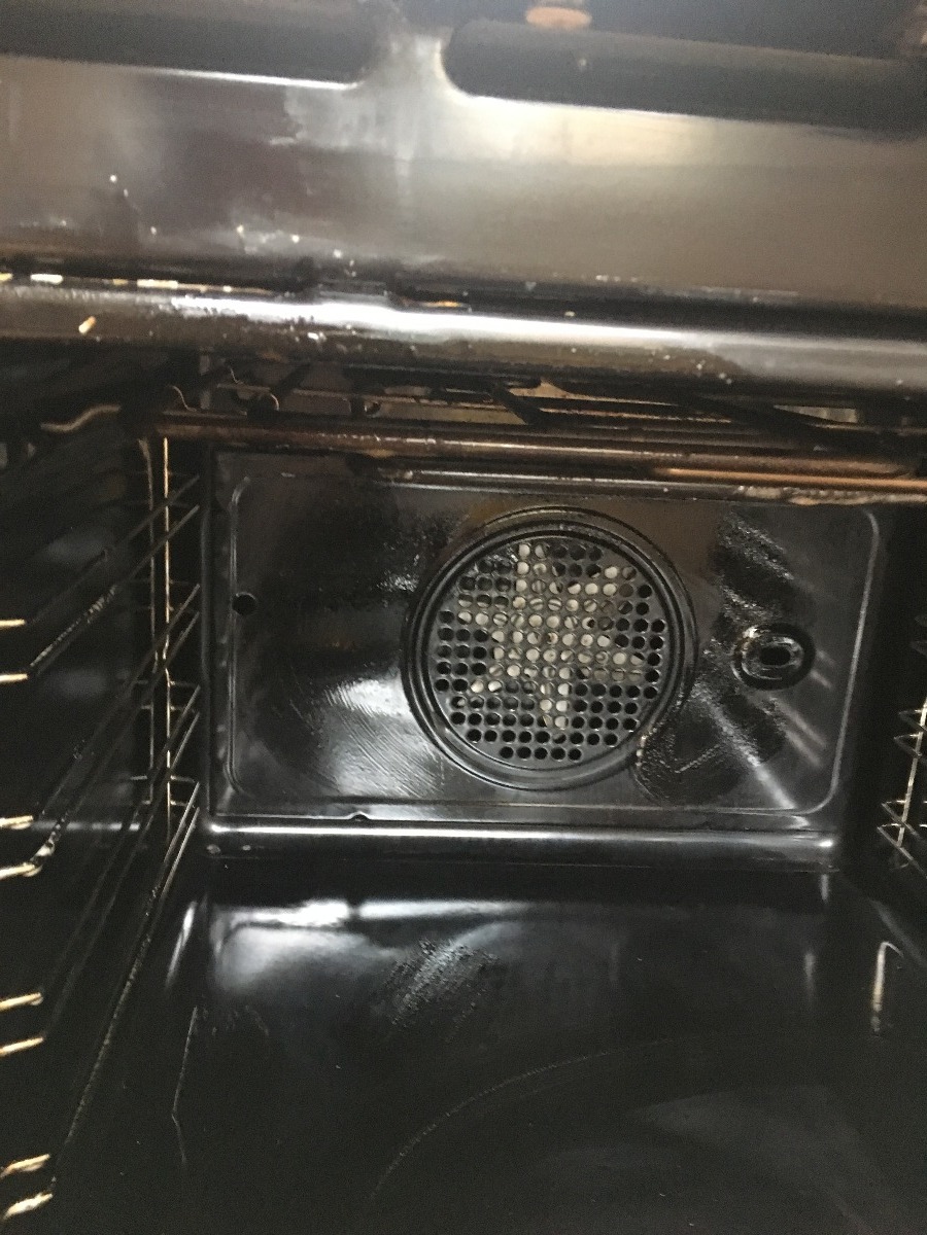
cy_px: 618
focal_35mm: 29
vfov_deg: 61.7
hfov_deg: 48.2
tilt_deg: -17.2
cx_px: 464
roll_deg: -5.1
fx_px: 1035
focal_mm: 4.15
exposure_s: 1/17
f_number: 2.2
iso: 320
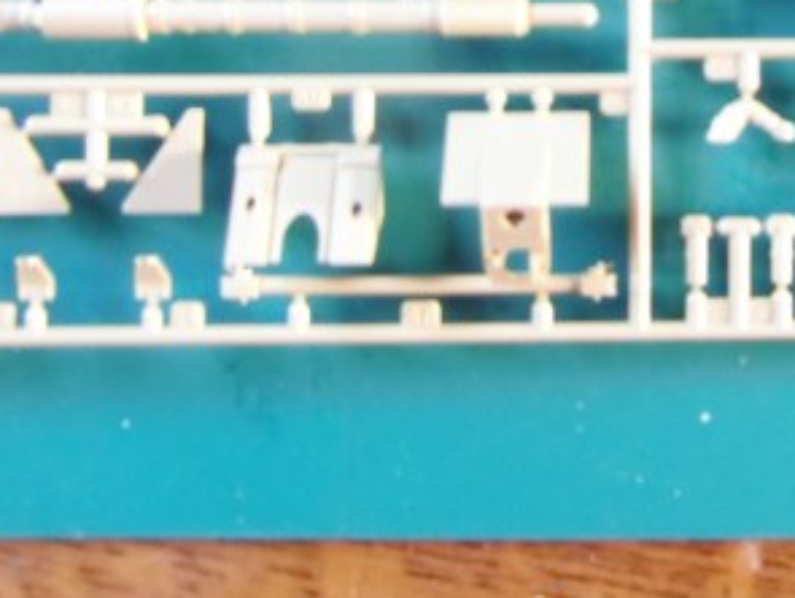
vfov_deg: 21.0
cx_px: 655
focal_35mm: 65
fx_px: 1495
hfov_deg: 29.0
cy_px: -132
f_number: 3.2
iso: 400
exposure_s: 1/13
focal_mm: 4.3
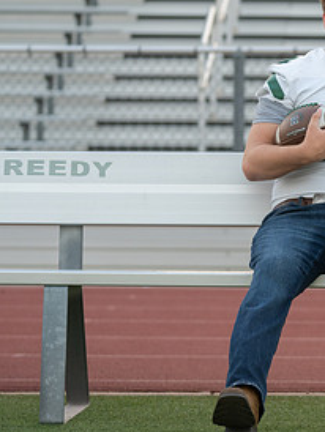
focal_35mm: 201
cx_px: 355
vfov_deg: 9.8
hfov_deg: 7.4
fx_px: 2512
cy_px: 170
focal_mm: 98
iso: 320
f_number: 2.8
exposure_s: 1/320
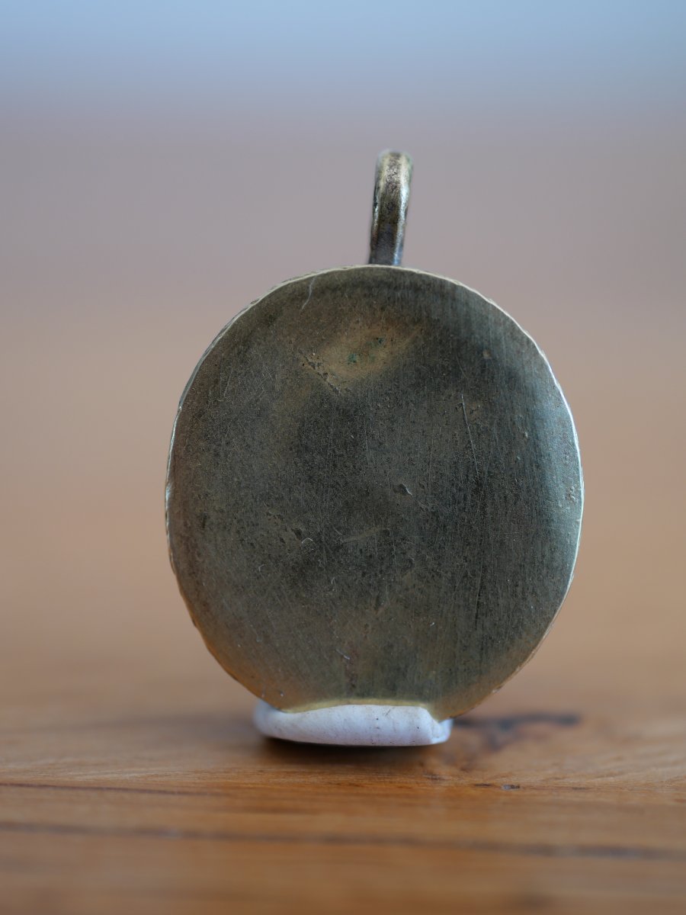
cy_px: 458
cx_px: 343
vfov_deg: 32.2
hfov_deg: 24.4
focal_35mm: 60
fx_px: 1585
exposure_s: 1/60
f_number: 2.8
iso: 250
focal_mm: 30
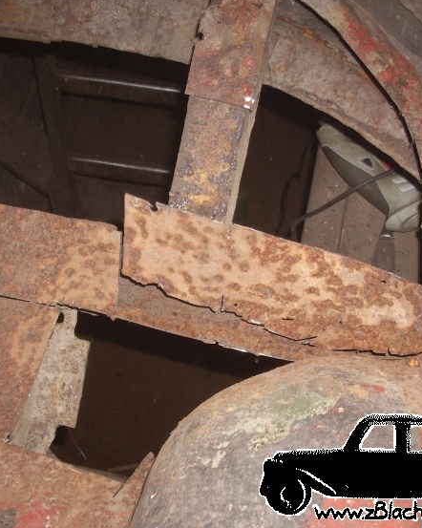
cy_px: 263
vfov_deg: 38.1
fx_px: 765
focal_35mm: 49
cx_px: 172
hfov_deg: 30.8
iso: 64
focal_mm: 6.2
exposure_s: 1/60
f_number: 2.8
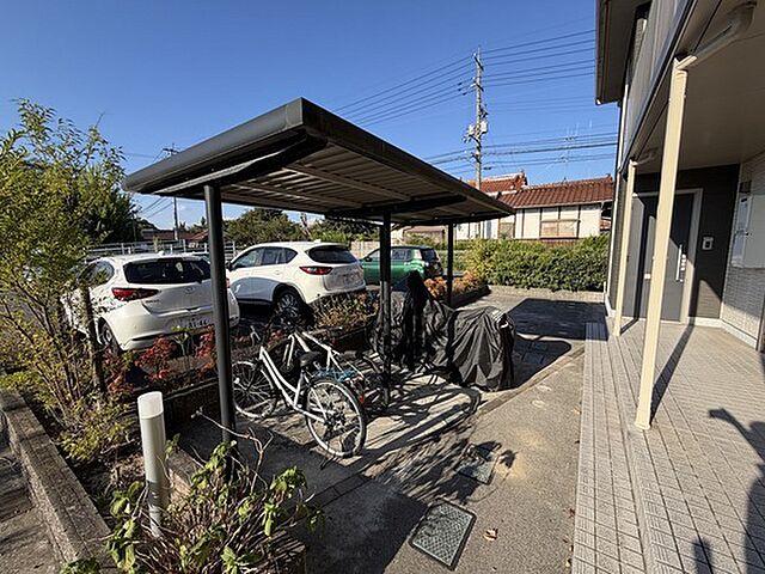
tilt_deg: -7.0
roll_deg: +0.9
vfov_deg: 85.7
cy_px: 287
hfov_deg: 102.1
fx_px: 309
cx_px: 382
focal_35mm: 14
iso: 40
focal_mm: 2.22
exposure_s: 1/770
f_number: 2.2
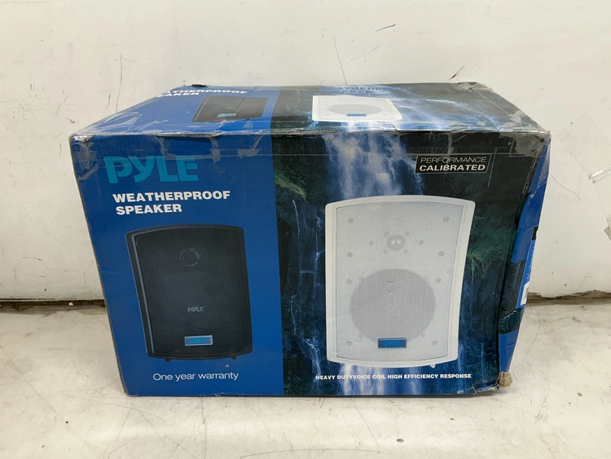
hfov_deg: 63.4
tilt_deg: -21.2
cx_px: 306
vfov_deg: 49.8
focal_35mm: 28
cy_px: 230
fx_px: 494
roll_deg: +0.2
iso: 50
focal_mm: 3
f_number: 1.8
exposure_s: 1/120
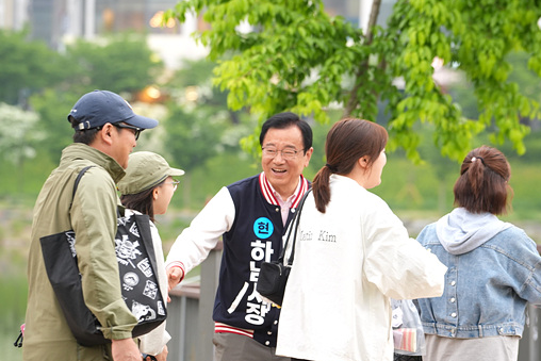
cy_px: 204
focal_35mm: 209
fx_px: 3142
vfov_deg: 6.6
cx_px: 273
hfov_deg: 9.8
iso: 800
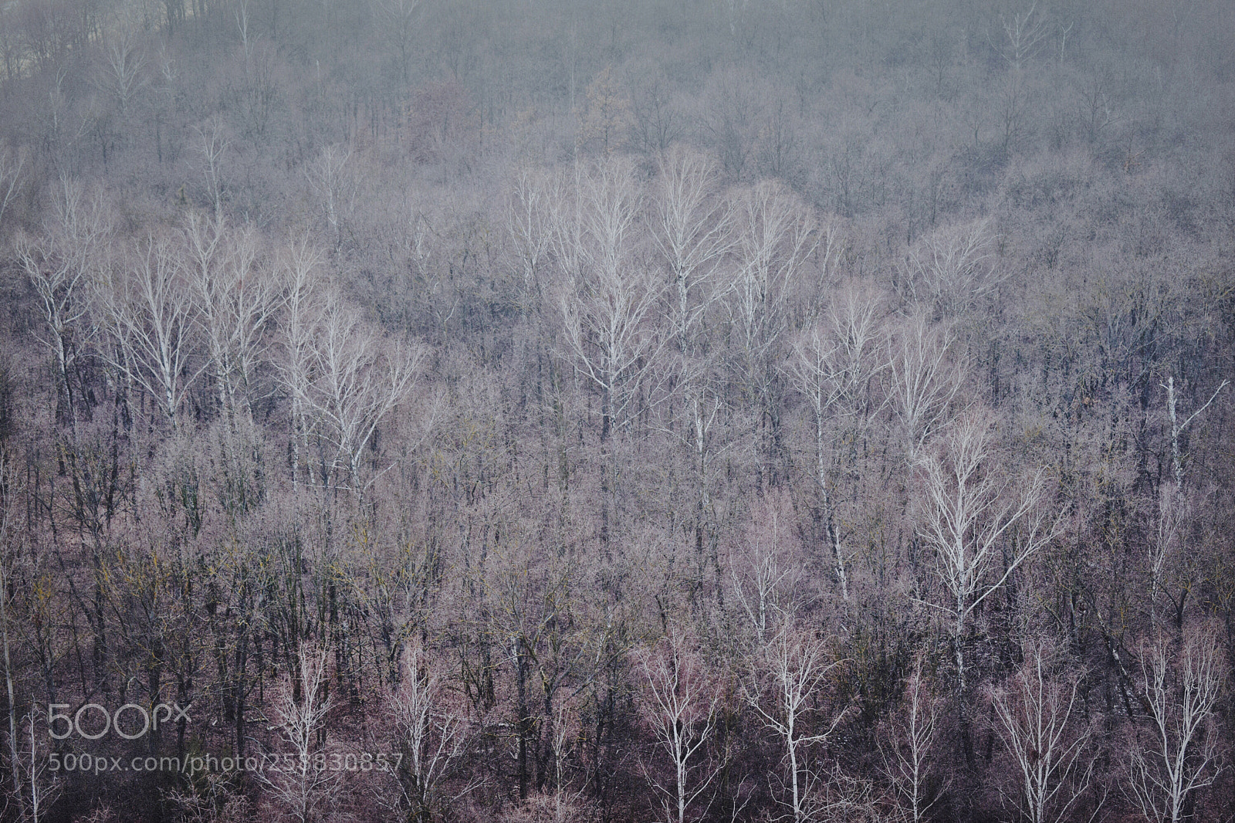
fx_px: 2829
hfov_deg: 24.6
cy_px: 412
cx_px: 618
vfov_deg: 16.5
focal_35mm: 82
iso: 400
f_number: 8
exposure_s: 1/60
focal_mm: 55
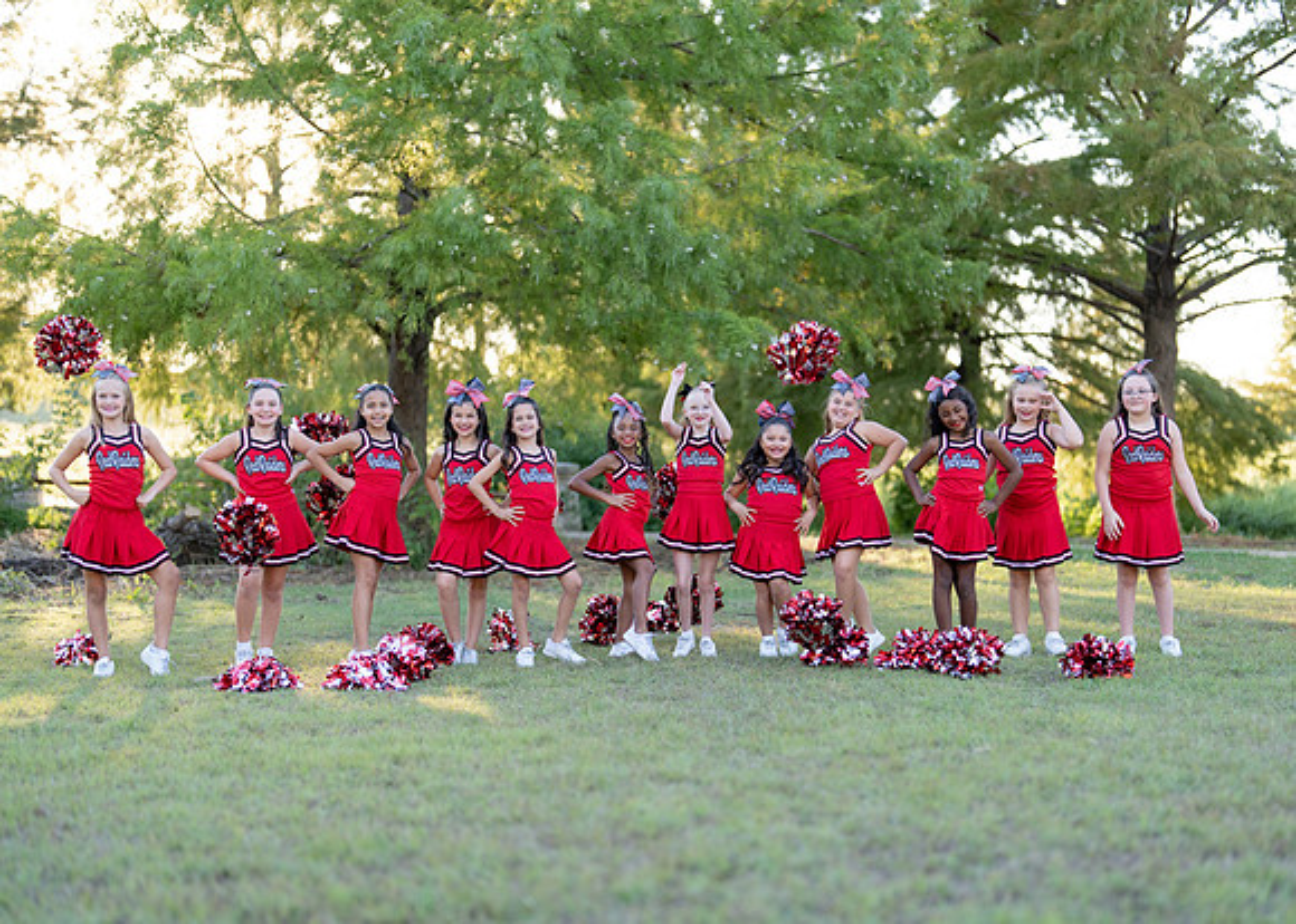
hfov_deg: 34.4
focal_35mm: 57
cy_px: 489
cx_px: 697
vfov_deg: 24.9
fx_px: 2091
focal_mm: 50
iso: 200
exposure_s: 1/1000
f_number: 1.2
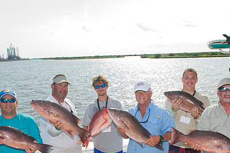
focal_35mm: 42
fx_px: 268
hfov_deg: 46.2
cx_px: 135
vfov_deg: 31.1
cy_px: 123
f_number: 8
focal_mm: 24
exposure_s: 1/250
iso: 125
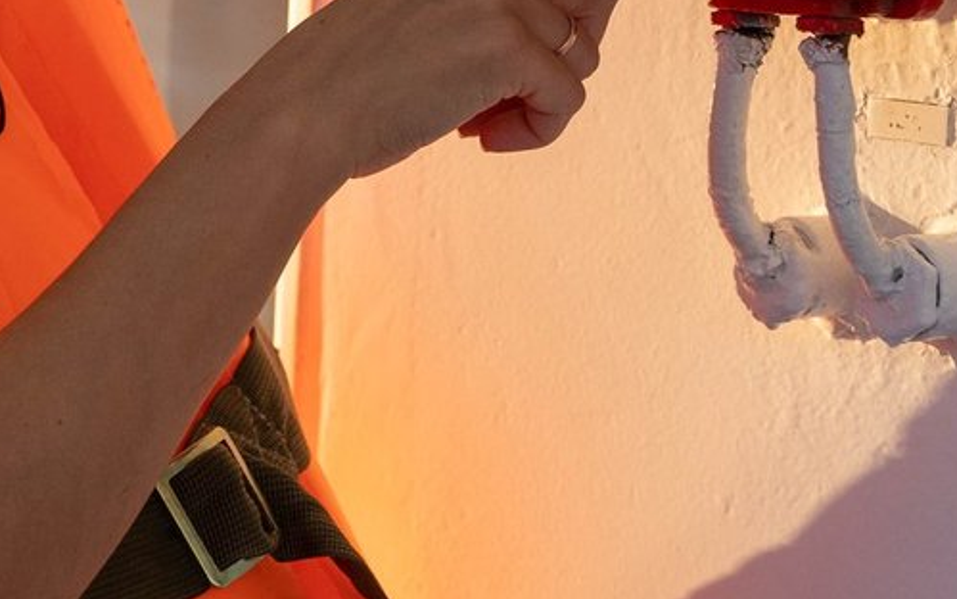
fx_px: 4032
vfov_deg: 8.3
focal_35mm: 155
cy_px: -228
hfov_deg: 13.5
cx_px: 215
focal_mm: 39.4
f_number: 4
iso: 400
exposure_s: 1/160
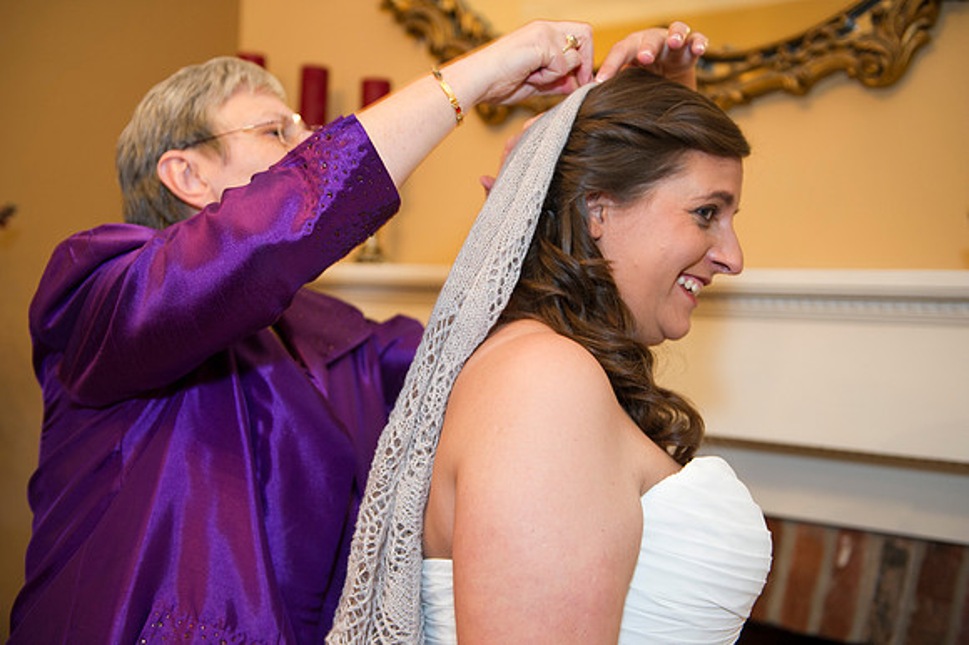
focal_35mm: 42
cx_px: 484
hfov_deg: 46.4
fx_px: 1130
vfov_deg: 31.9
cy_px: 322
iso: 800
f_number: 3.2
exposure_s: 1/50
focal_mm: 42
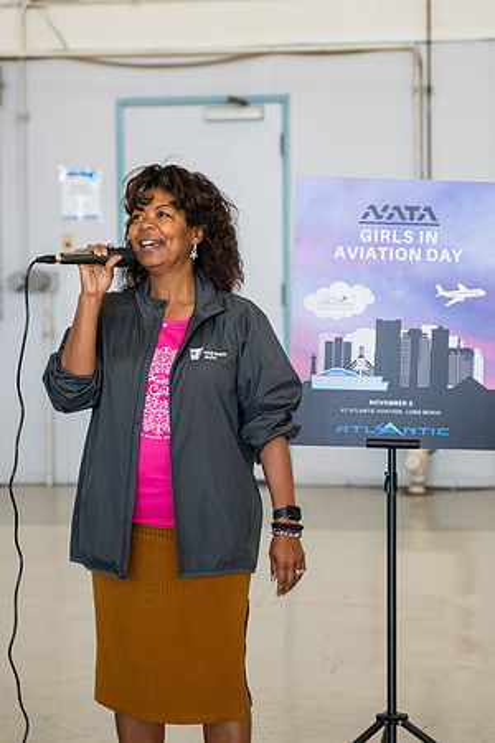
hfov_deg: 12.2
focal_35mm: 112
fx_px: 2310
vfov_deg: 18.3
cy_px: 372
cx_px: 248
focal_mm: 75
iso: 250
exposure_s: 1/160
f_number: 2.8
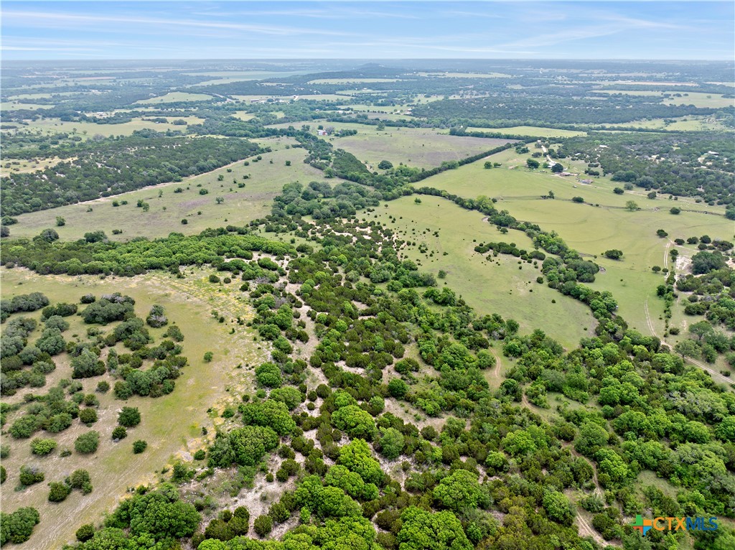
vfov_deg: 56.7
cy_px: 275
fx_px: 509
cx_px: 368
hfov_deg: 71.6
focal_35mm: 24
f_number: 2.8
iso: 100
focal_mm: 12.29
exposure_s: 1/1000
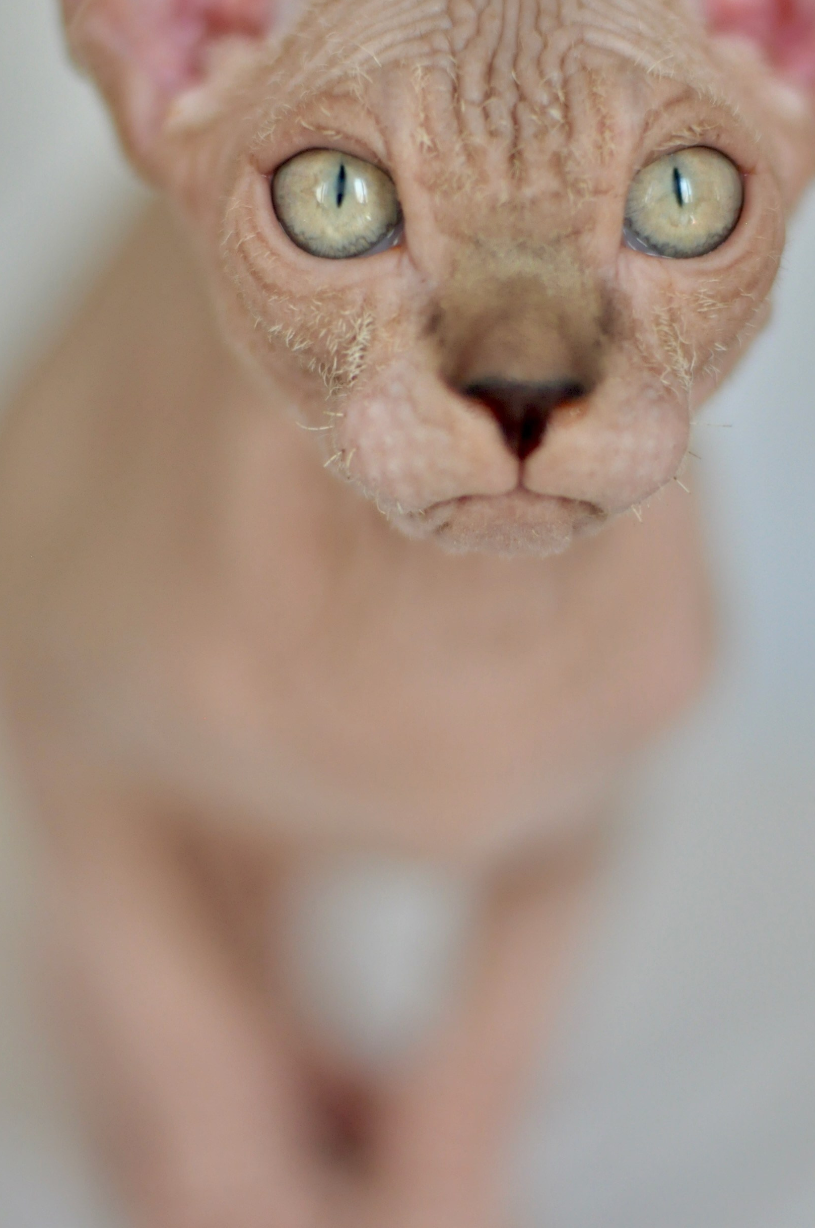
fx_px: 3370
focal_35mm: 99
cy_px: 542
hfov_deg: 13.8
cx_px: 467
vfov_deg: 20.6
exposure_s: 1/1600
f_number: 1.4
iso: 800
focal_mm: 50
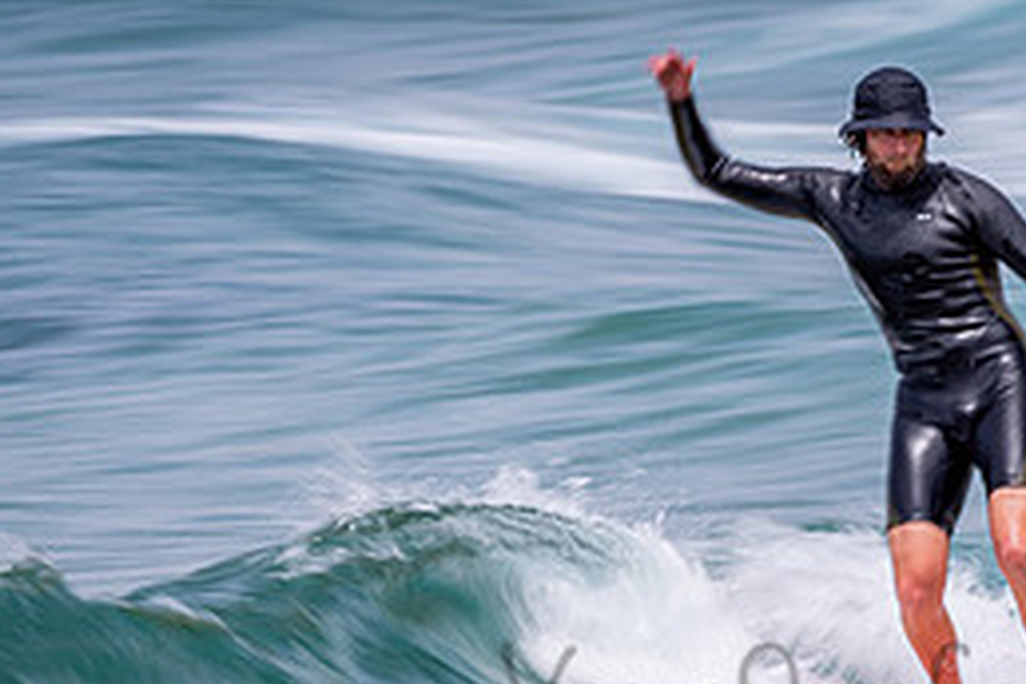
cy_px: 670
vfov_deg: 1.2
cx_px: 911
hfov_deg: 1.8
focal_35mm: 1122
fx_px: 31974
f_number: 16
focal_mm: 500
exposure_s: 1/25
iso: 64
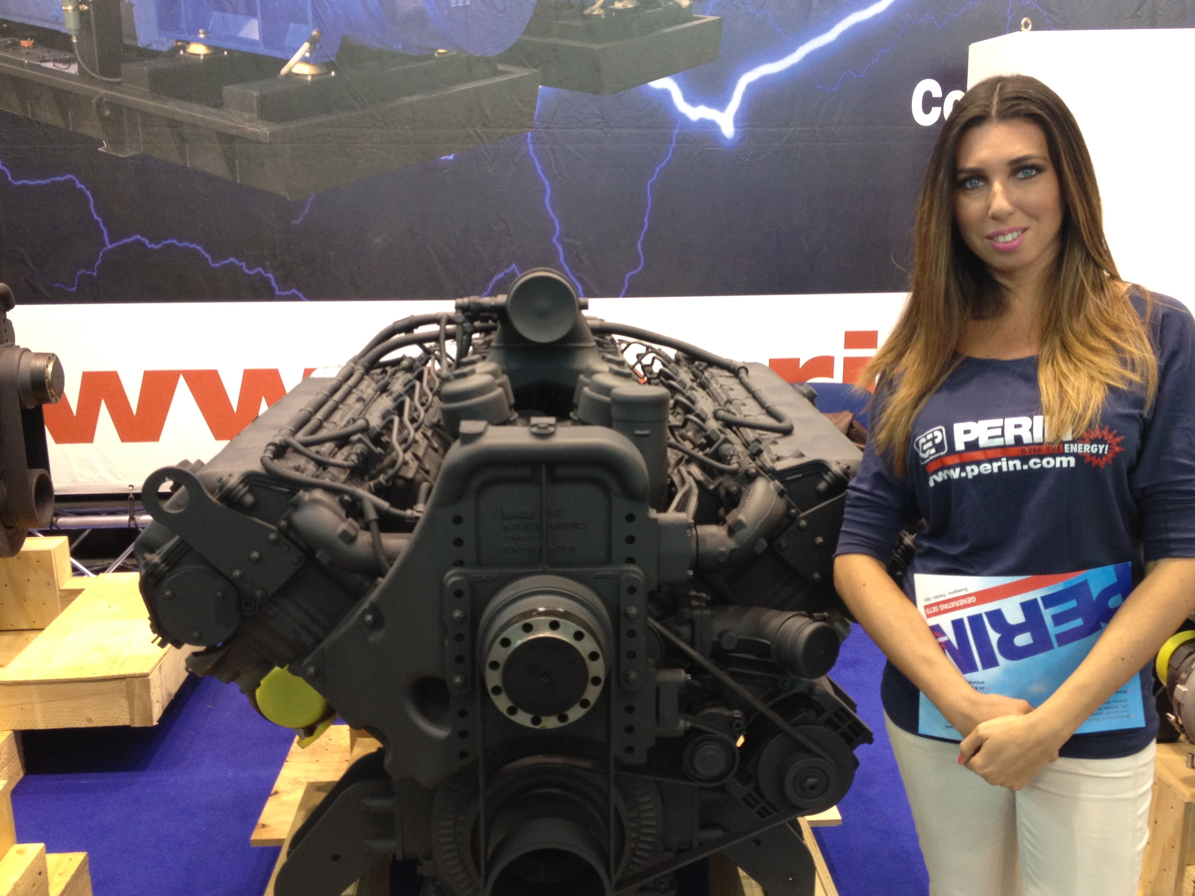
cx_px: 655
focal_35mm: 41
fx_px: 1416
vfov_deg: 35.1
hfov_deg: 45.7
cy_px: 511
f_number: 2.4
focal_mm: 4.28
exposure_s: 1/40
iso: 100
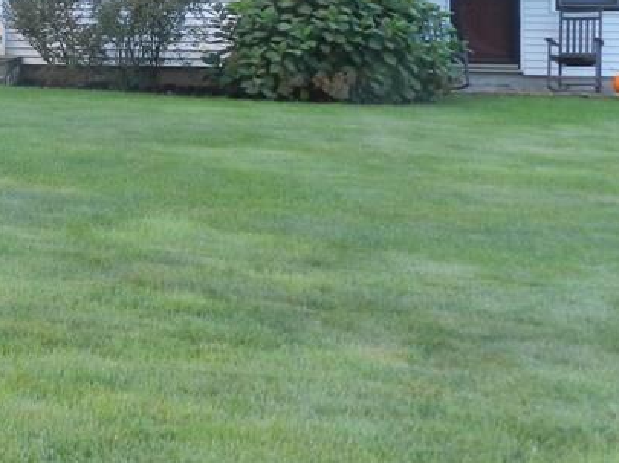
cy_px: -70
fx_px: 1447
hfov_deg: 23.0
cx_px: -32
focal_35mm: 81
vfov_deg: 17.5
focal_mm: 5.6
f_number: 3.7
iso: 220
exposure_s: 1/125
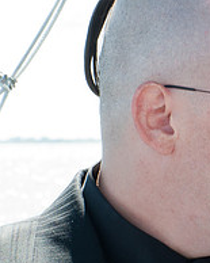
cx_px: 283
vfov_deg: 5.7
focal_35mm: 342
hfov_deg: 4.5
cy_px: 174
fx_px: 2659
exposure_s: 1/40
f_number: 29
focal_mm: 122
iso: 640
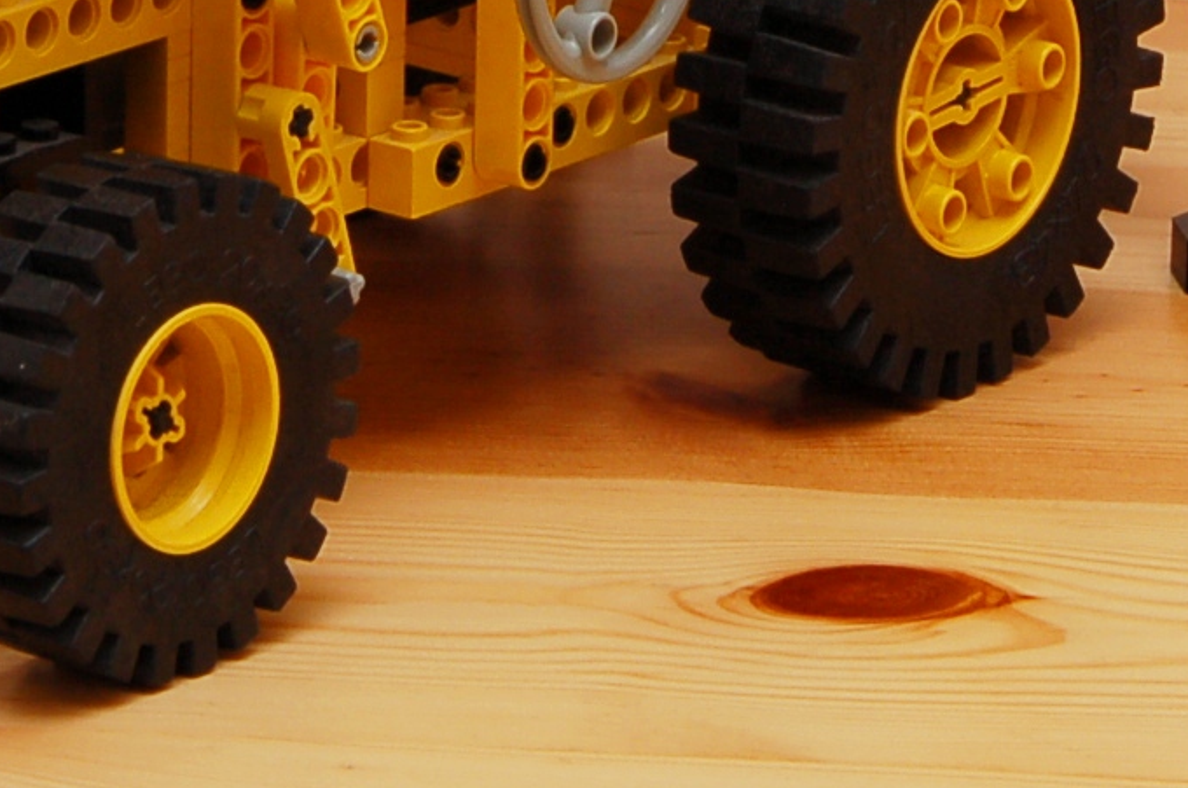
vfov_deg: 5.4
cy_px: -477
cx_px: 440
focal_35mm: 249
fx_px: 8203
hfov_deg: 8.3
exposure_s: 1/60
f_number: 11
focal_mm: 50
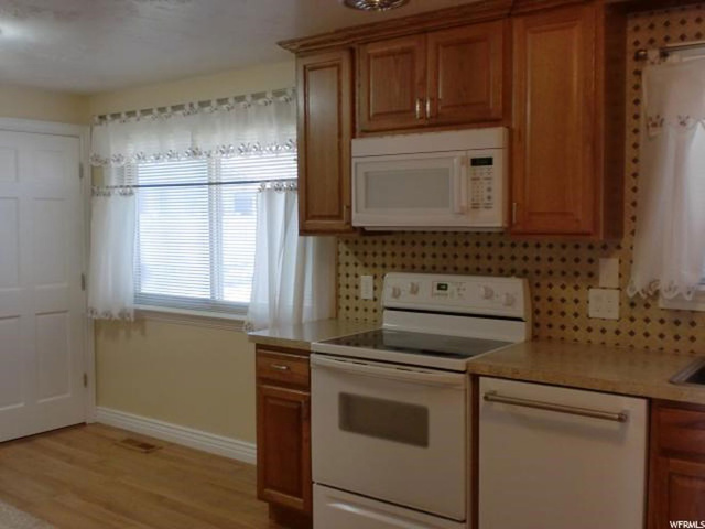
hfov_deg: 52.6
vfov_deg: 40.7
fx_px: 713
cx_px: 352
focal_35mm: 35
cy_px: 264
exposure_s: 1/60
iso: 160
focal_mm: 6.3
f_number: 3.1
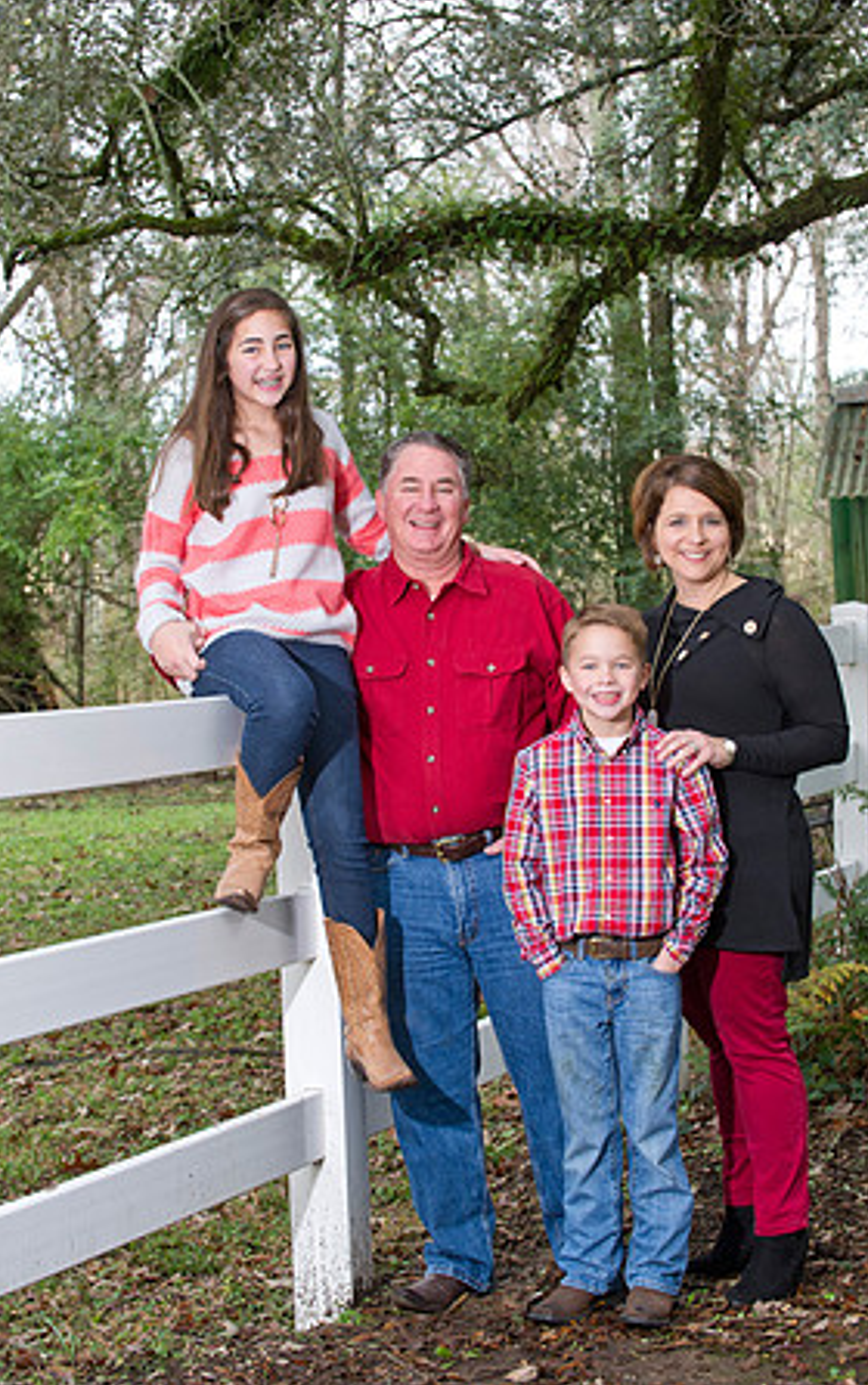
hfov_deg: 15.6
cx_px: 454
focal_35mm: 84
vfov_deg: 24.6
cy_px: 691
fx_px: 3174
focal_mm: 82
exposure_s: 1/100
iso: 1250
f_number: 6.3
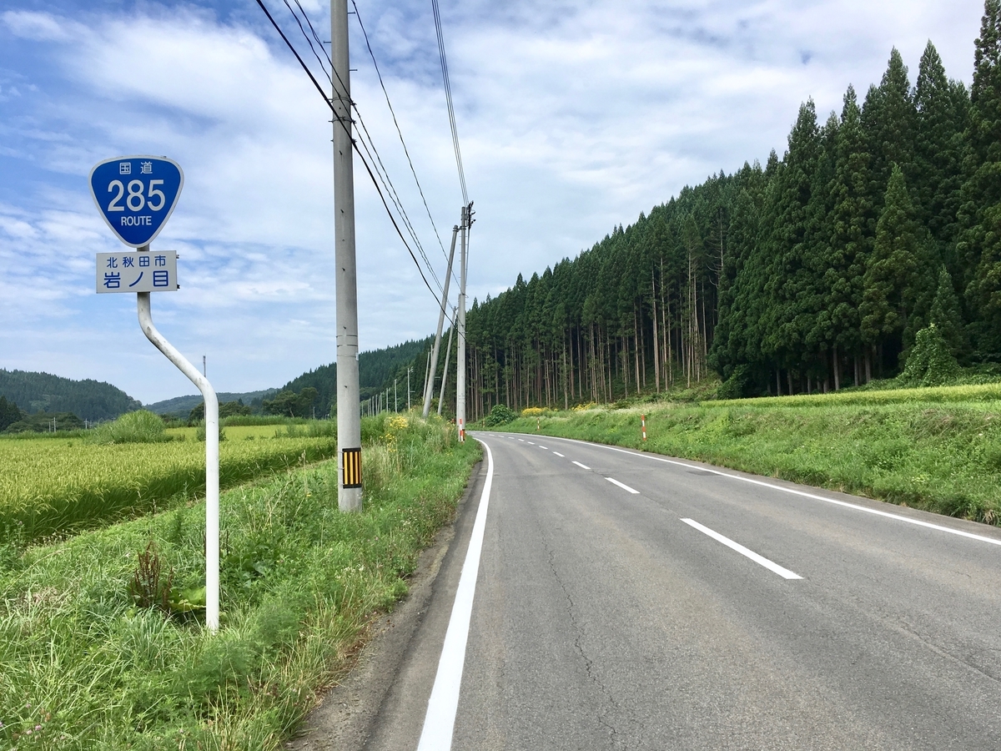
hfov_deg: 61.7
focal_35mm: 29
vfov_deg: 48.2
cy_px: 376
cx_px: 500
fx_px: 839
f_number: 2.2
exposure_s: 1/1832
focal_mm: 4.15
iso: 25
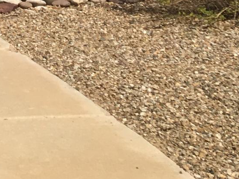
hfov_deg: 10.8
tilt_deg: +1.6
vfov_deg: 8.6
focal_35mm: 157
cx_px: -331
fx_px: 1084
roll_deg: -0.2
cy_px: -247
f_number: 2.2
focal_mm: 4.15
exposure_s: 1/3497
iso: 25
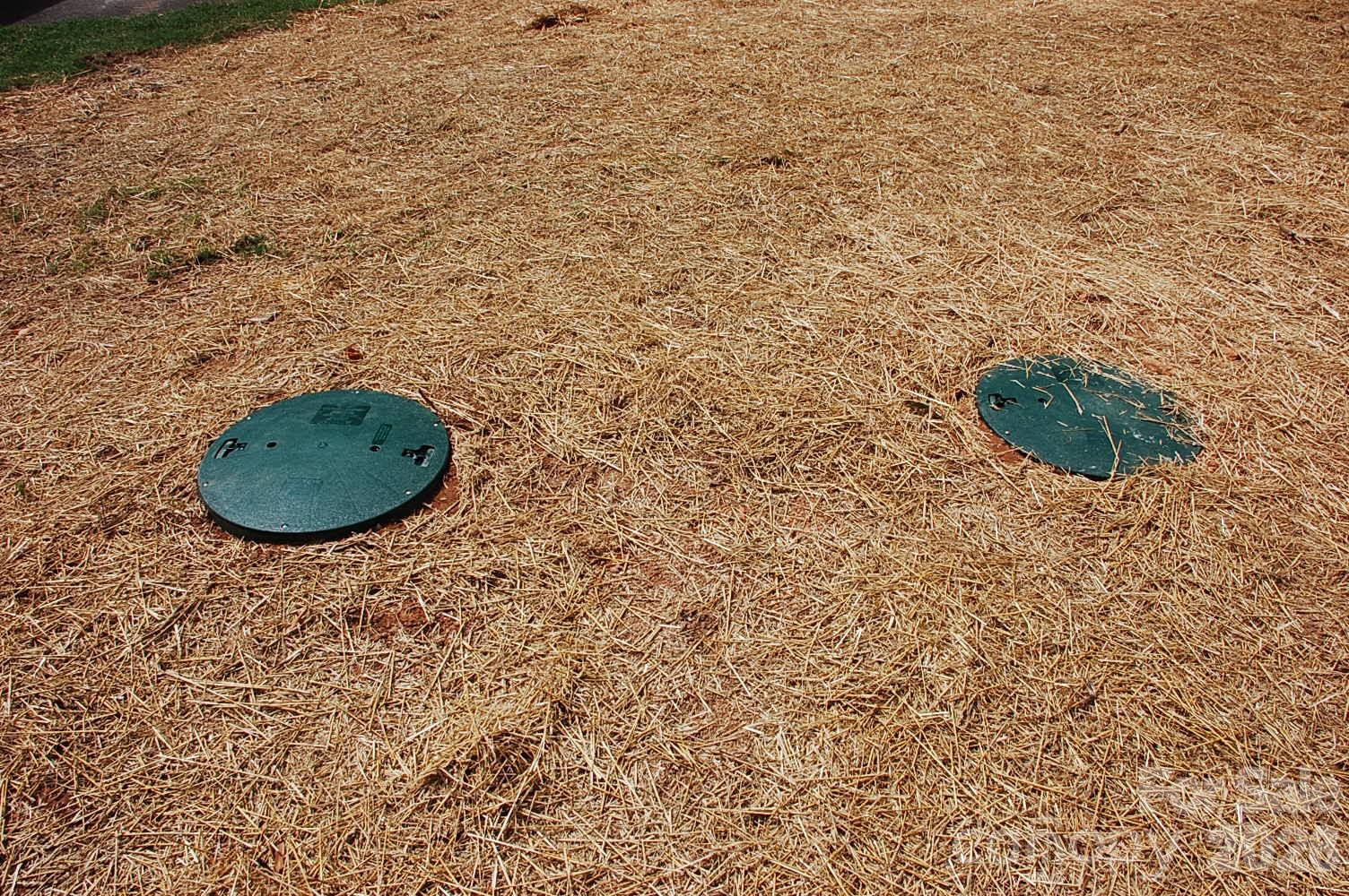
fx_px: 1011
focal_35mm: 27
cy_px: 448
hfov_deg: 67.4
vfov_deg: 47.8
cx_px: 674
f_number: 10
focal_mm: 18
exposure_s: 1/400
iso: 200
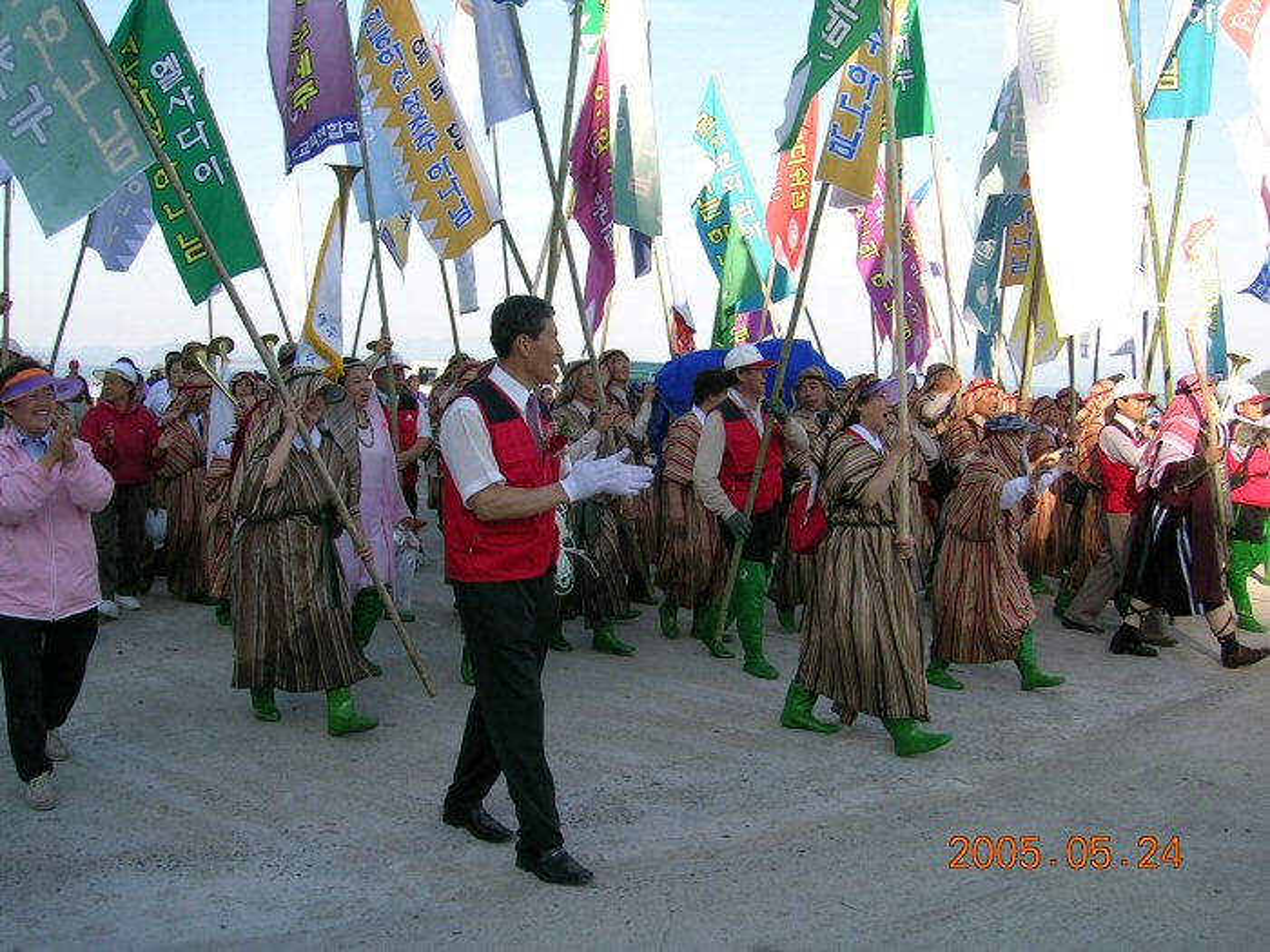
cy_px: 476
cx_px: 635
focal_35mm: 35
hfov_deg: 52.6
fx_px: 1284
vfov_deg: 40.7
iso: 50
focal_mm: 5.4
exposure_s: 1/182
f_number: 4.8
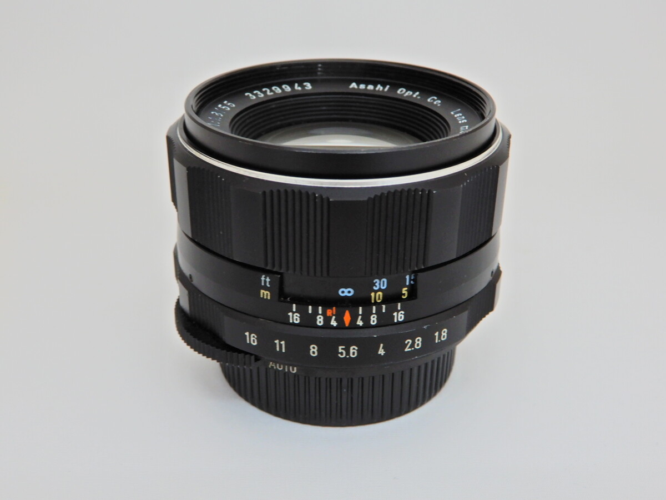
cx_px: 333
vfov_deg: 34.3
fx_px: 808
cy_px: 250
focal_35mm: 42
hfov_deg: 44.8
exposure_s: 1/30
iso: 180
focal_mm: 7.5
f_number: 4
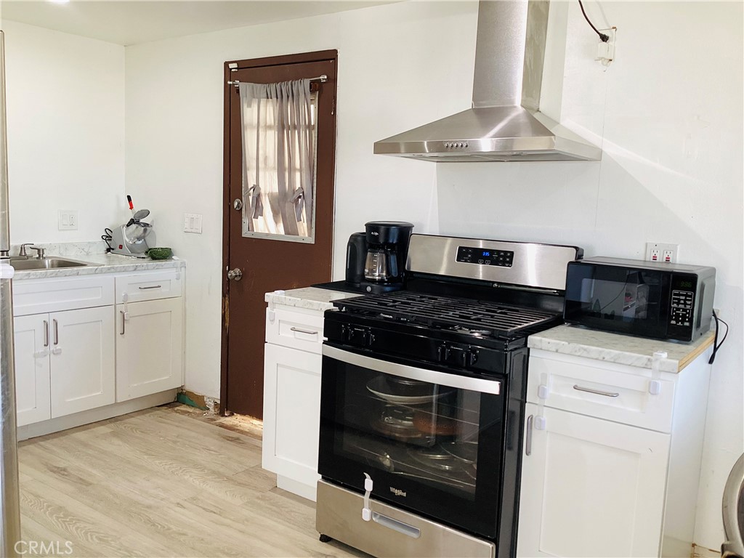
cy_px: 279
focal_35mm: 31
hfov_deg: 58.4
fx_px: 666
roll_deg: -3.7
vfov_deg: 45.4
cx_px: 372
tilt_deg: -7.6
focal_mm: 3.3
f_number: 2.4
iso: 100
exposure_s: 1/60
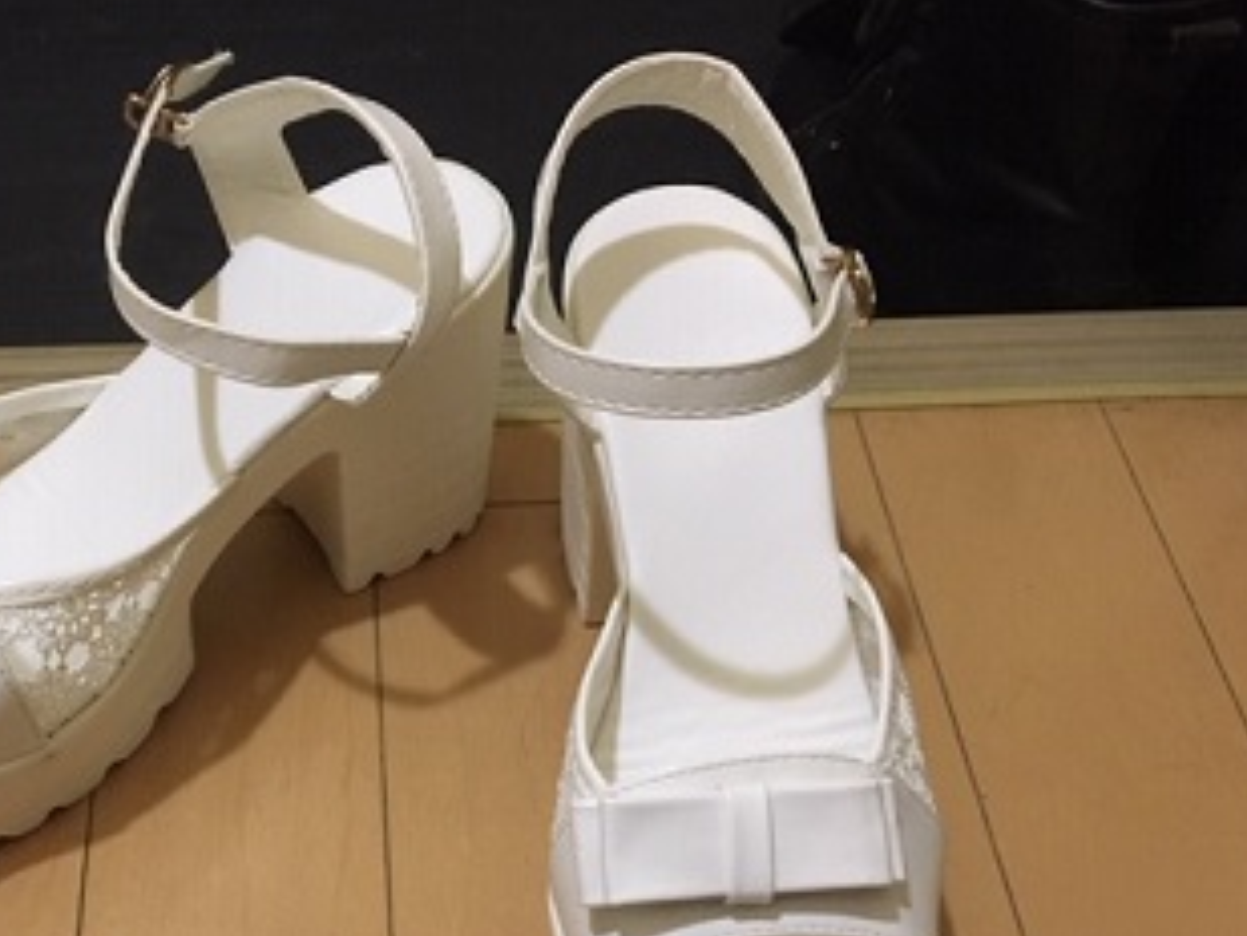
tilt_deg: -52.1
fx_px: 1514
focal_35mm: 42
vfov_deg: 34.0
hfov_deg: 44.0
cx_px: 395
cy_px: 637
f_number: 2.2
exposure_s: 1/24
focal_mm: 4.15
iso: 200
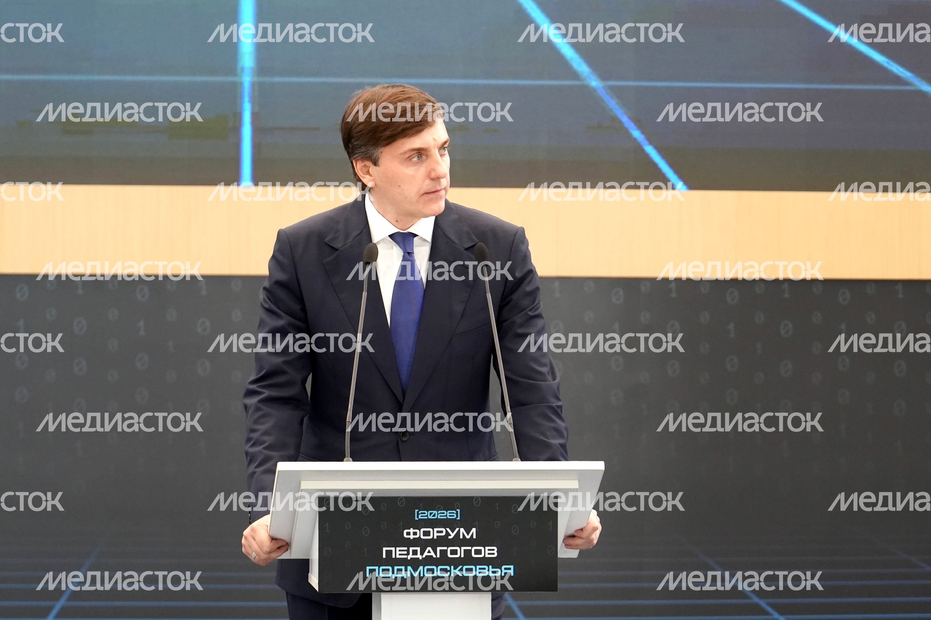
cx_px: 466
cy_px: 310
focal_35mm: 183
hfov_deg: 11.2
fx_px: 4732
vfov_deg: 7.5
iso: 3200
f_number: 5
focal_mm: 122
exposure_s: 1/160
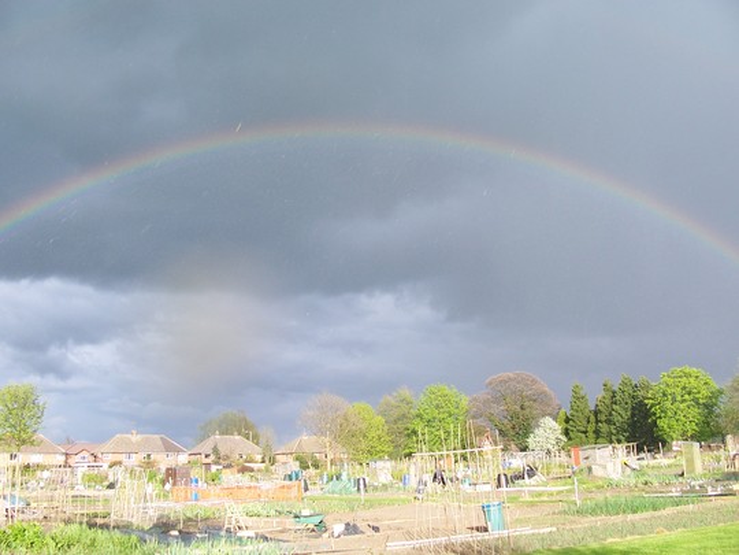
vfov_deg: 40.7
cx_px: 370
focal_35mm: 35
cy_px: 278
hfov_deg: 52.6
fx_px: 747
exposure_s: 1/350
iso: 80
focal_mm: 6
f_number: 2.8
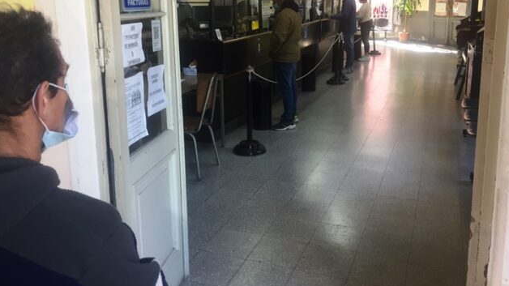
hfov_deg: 56.6
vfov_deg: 33.3
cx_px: 267
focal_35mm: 35
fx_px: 472
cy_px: 88
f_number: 2.2
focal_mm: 4.15
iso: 40
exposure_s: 1/33
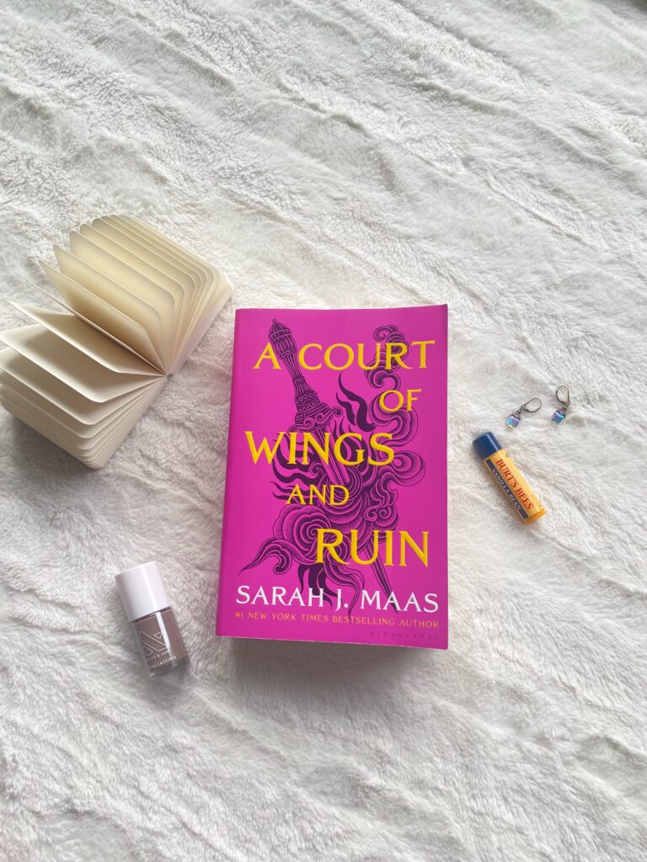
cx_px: 324
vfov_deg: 67.3
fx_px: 648
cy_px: 431
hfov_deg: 53.1
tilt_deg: -78.2
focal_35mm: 26
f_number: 1.8
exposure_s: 1/290
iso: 32
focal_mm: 4.25
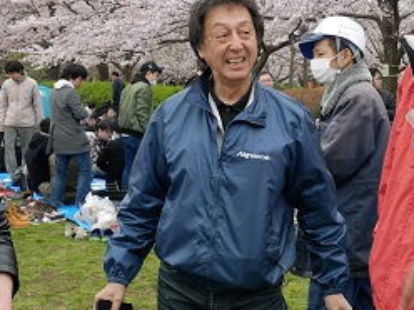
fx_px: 909
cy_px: 100
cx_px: 337
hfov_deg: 25.2
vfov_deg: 19.3
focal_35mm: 76
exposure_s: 1/125
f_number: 6.3
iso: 200
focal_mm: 21
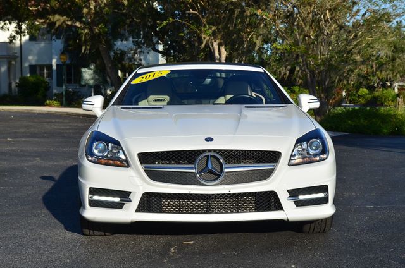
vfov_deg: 16.5
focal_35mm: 82
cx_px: 202
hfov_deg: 24.7
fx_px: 926
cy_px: 134
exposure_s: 1/160
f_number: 11
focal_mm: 55
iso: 100
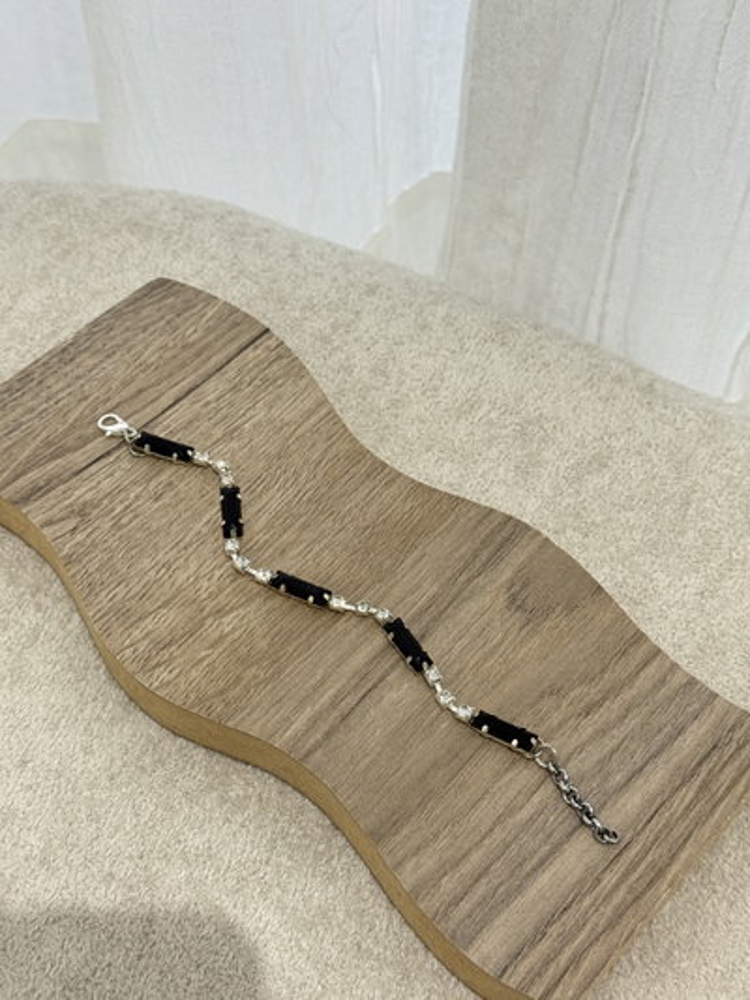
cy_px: 500
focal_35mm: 48
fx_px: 1386
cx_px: 375
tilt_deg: -56.3
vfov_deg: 39.6
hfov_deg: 30.3
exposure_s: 1/50
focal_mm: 6.76
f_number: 1.78
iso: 100
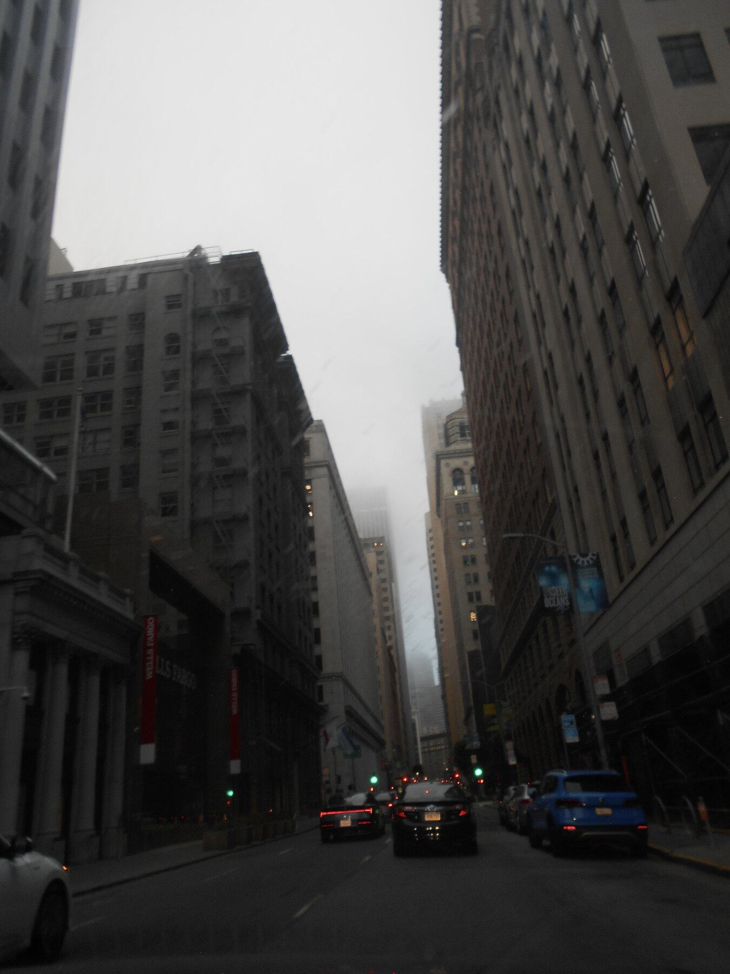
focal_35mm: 26
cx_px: 365
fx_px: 731
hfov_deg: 53.1
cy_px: 487
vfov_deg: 67.3
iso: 80
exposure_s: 1/40
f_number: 3.2
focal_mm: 4.6
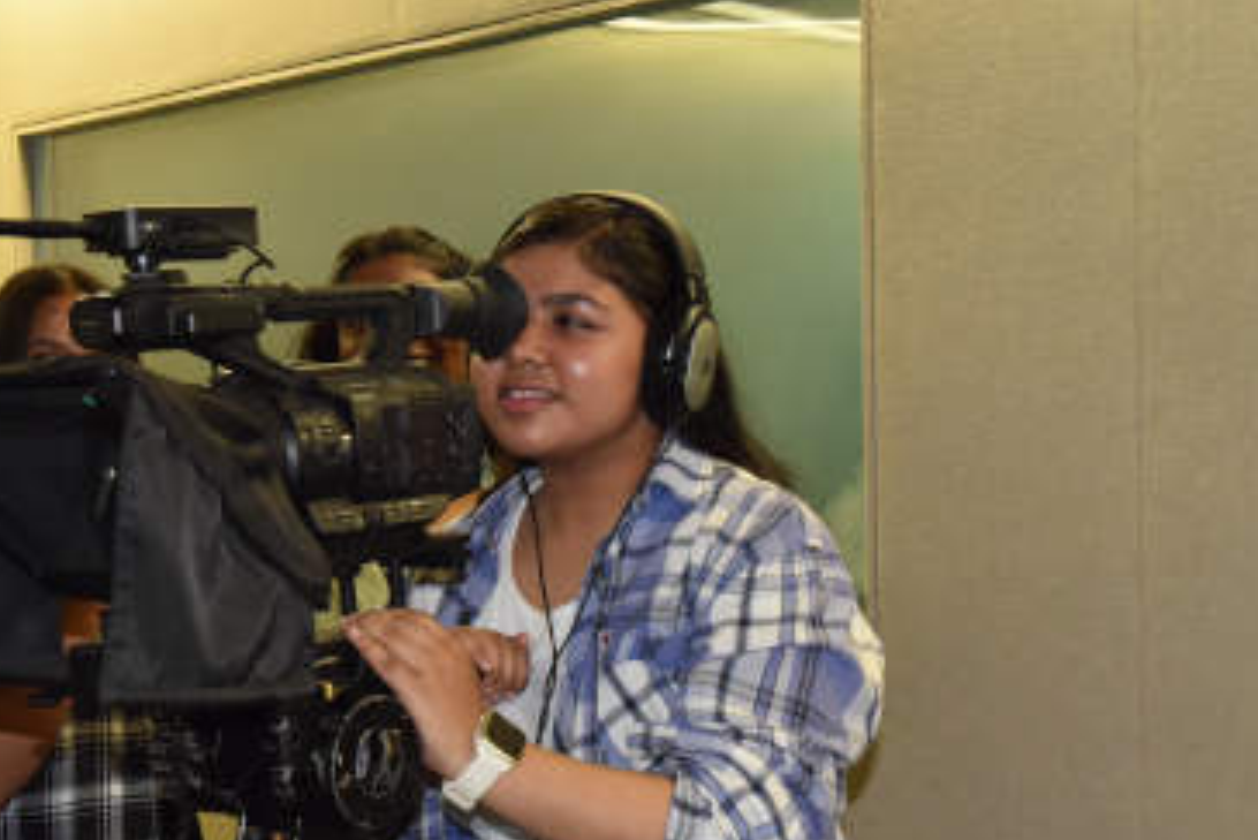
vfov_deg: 20.6
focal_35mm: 66
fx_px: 2307
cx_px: 532
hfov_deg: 30.5
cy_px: 463
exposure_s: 1/60
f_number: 4
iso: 3200
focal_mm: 48
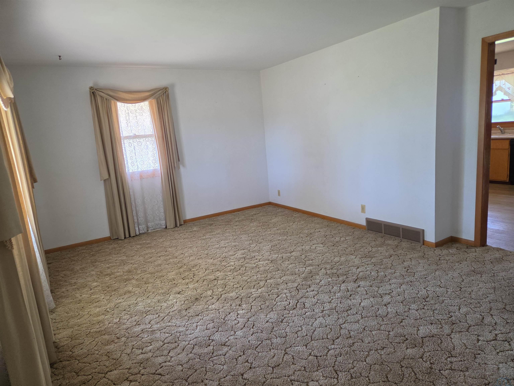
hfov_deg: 73.9
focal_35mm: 23
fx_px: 342
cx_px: 257
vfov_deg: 58.9
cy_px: 193
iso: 200
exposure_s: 1/180
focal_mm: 5.4
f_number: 1.8
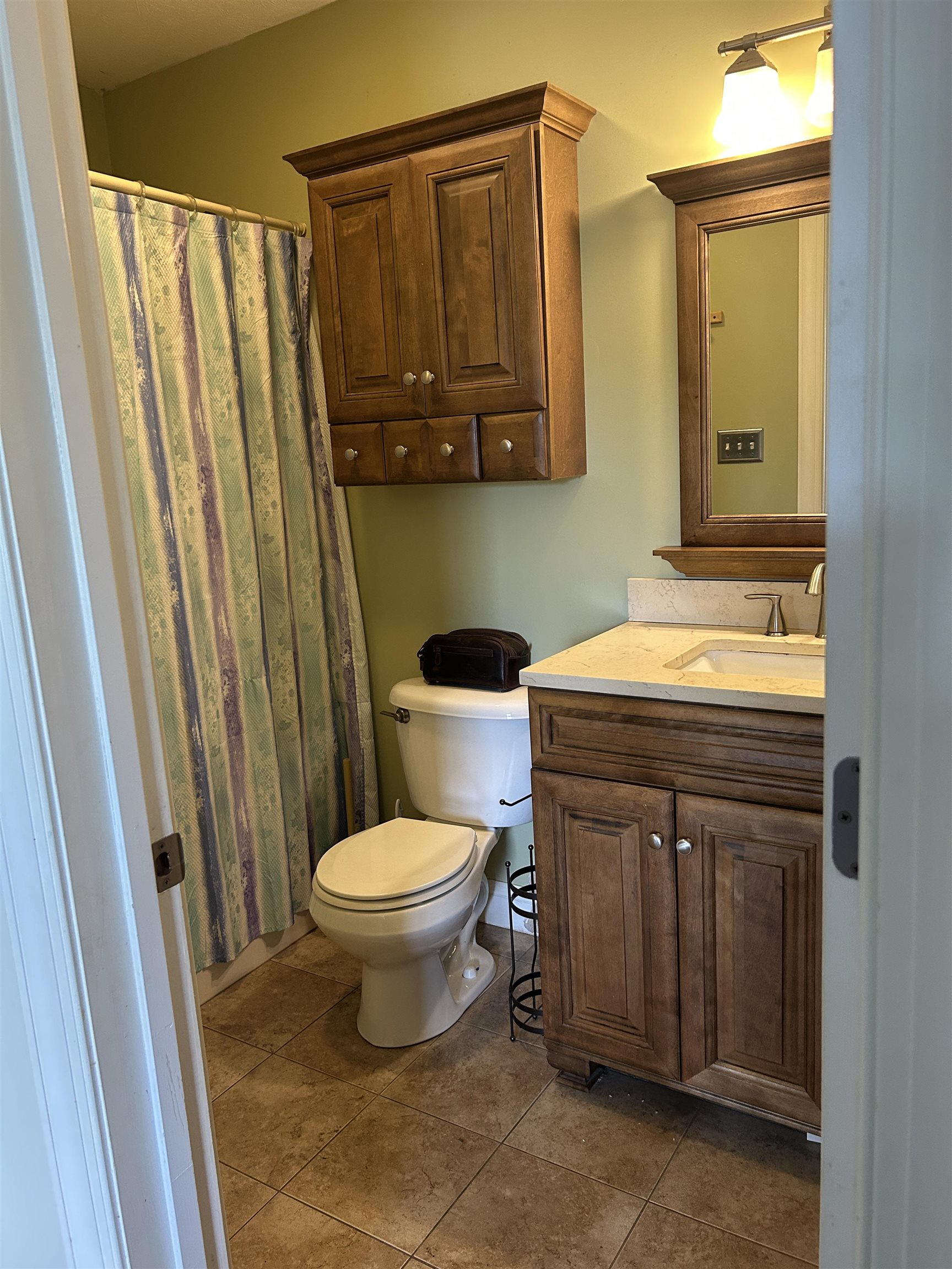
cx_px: 476
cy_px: 634
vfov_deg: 67.3
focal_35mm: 26
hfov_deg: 53.1
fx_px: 953
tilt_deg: -11.1
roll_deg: +3.8
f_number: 1.5
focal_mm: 5.7
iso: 250
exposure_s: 1/60
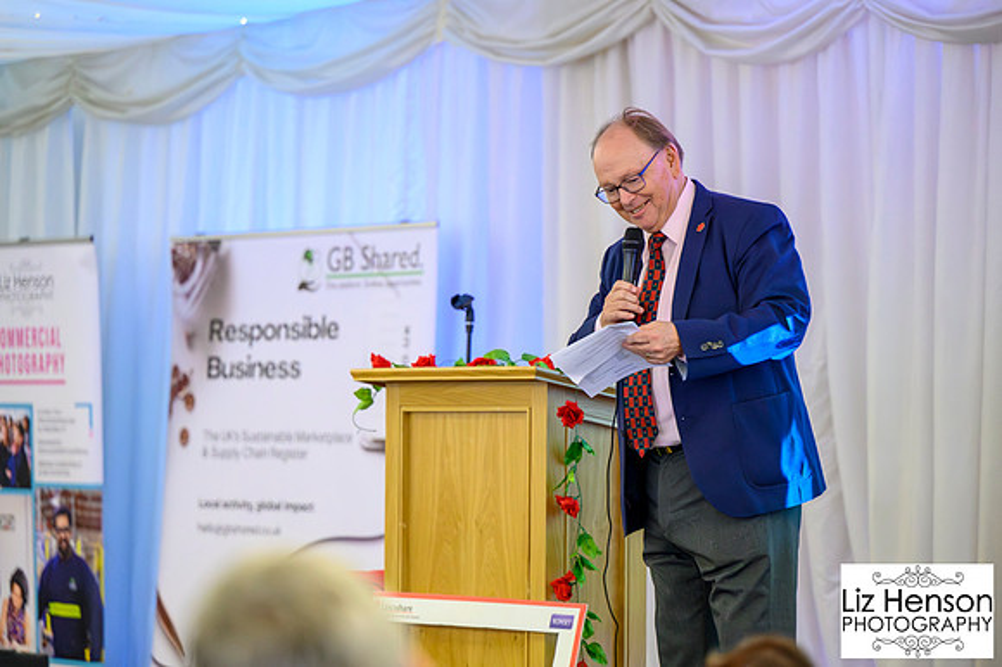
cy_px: 320
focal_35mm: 130
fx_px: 3622
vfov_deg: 10.5
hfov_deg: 15.8
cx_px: 522
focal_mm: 125
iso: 12800
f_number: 2.8
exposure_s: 1/200
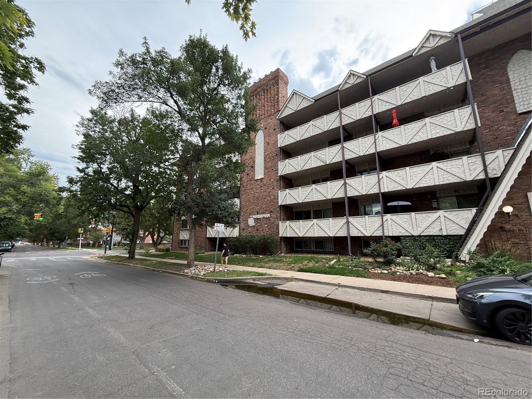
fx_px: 215
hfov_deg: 102.1
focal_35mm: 14
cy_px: 200
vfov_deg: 85.7
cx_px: 266
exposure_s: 1/99
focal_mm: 2.22
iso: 64
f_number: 2.2
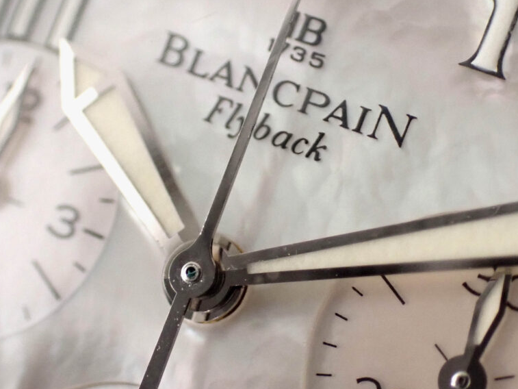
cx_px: 318
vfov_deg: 12.1
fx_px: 1826
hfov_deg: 16.1
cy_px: 130
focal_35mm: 122
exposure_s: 1/125
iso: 800
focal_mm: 13.65
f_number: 4.1
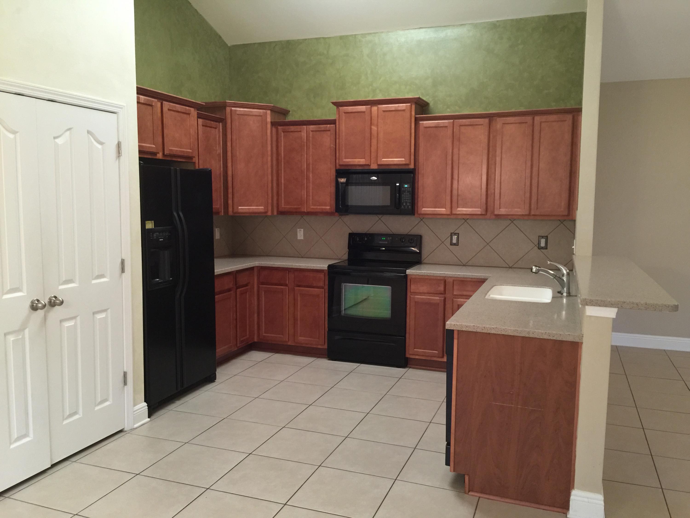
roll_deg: -0.8
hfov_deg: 61.7
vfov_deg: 48.2
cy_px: 259
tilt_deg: -6.6
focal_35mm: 29
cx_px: 345
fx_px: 578
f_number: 2.2
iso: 100
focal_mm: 4.15
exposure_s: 1/8
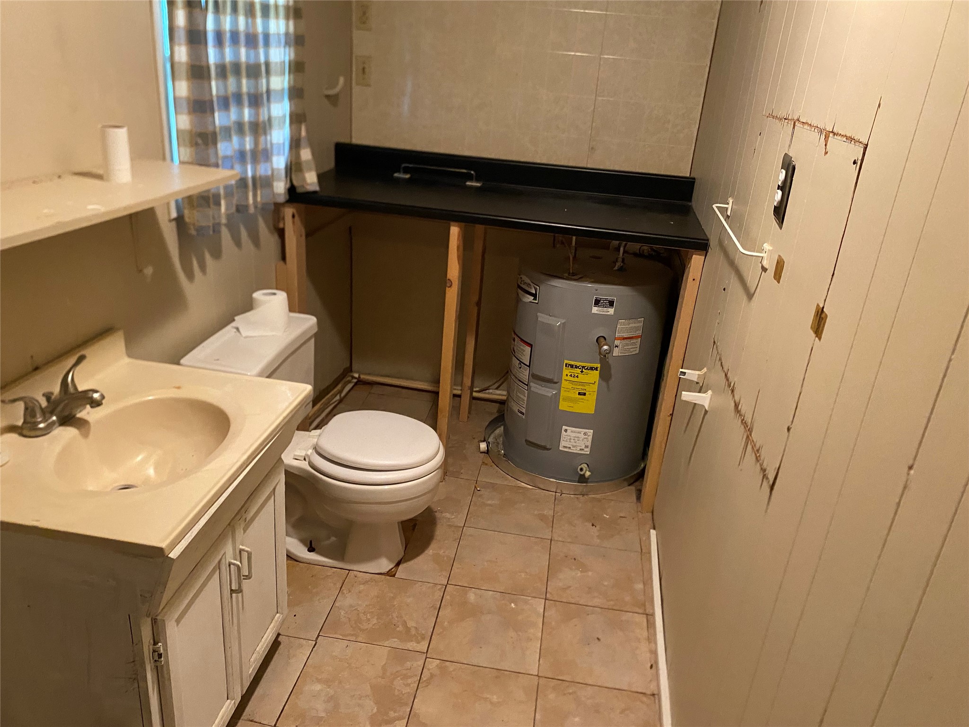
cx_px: 484
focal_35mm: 26
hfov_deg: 67.3
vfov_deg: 53.1
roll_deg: -7.0
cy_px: 364
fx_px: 728
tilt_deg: -25.7
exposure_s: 1/40
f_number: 1.8
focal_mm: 4.25
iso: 500
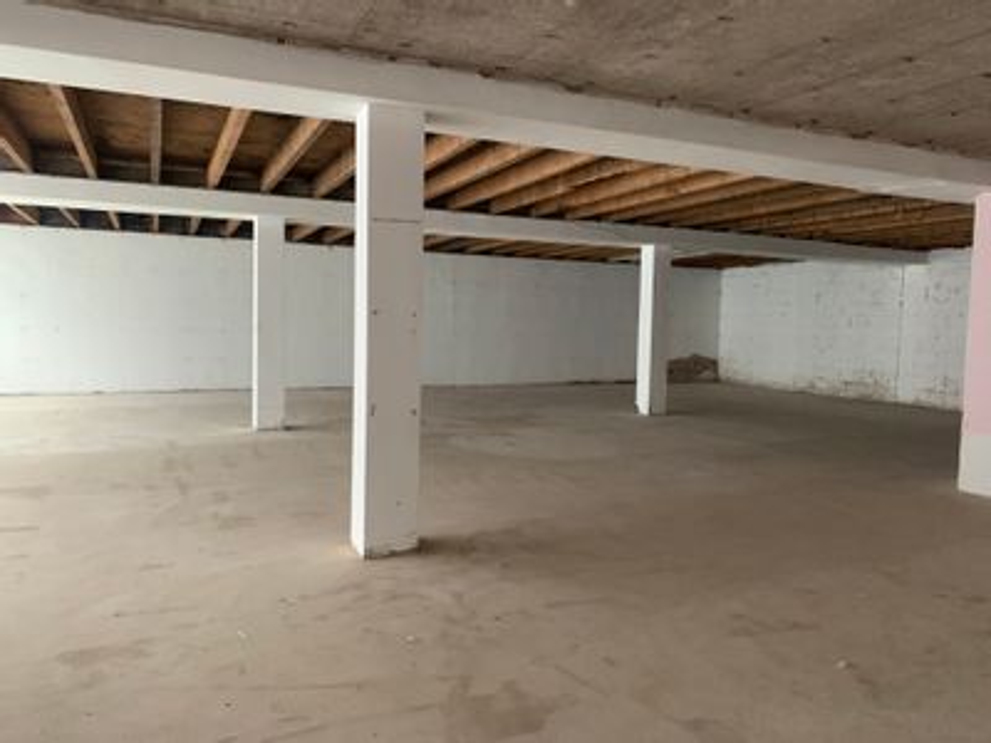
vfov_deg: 53.1
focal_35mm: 26
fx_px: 744
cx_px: 496
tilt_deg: -2.8
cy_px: 372
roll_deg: -1.4
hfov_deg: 67.3
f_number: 1.8
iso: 640
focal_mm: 4.25
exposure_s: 1/30
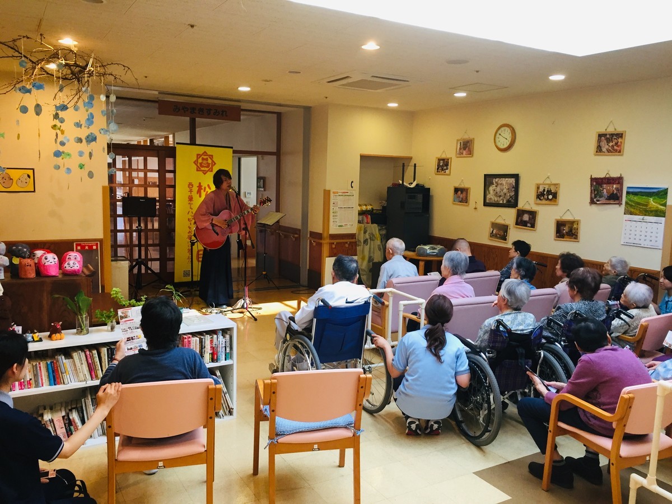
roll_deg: -2.2
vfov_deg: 48.2
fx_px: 563
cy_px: 252
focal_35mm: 29
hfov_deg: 61.7
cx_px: 336
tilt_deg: -7.3
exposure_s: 1/30
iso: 50
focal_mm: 4.15
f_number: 2.2
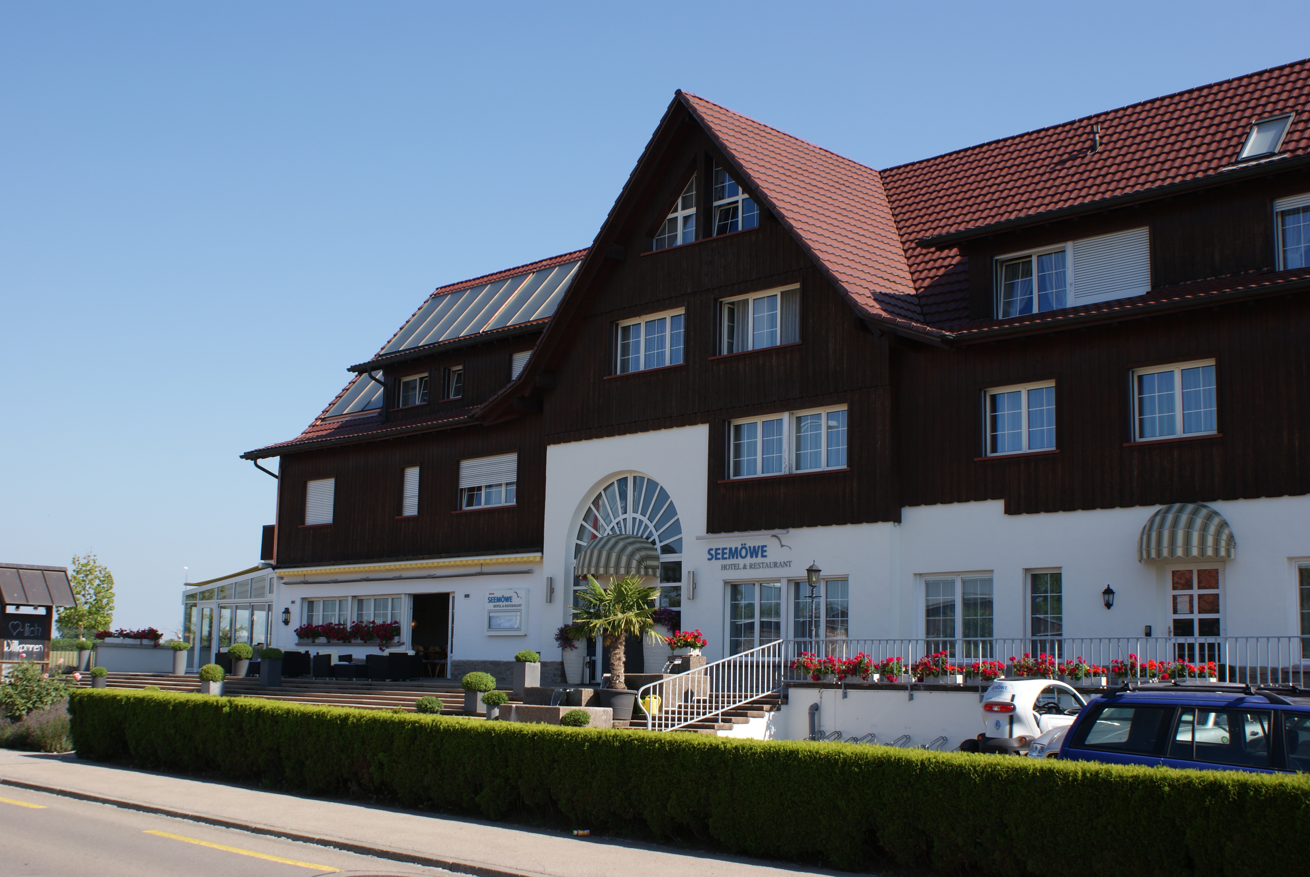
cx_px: 655
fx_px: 1530
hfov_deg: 46.3
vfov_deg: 32.0
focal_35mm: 42
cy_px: 438
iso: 100
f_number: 11
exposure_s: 1/80
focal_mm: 28
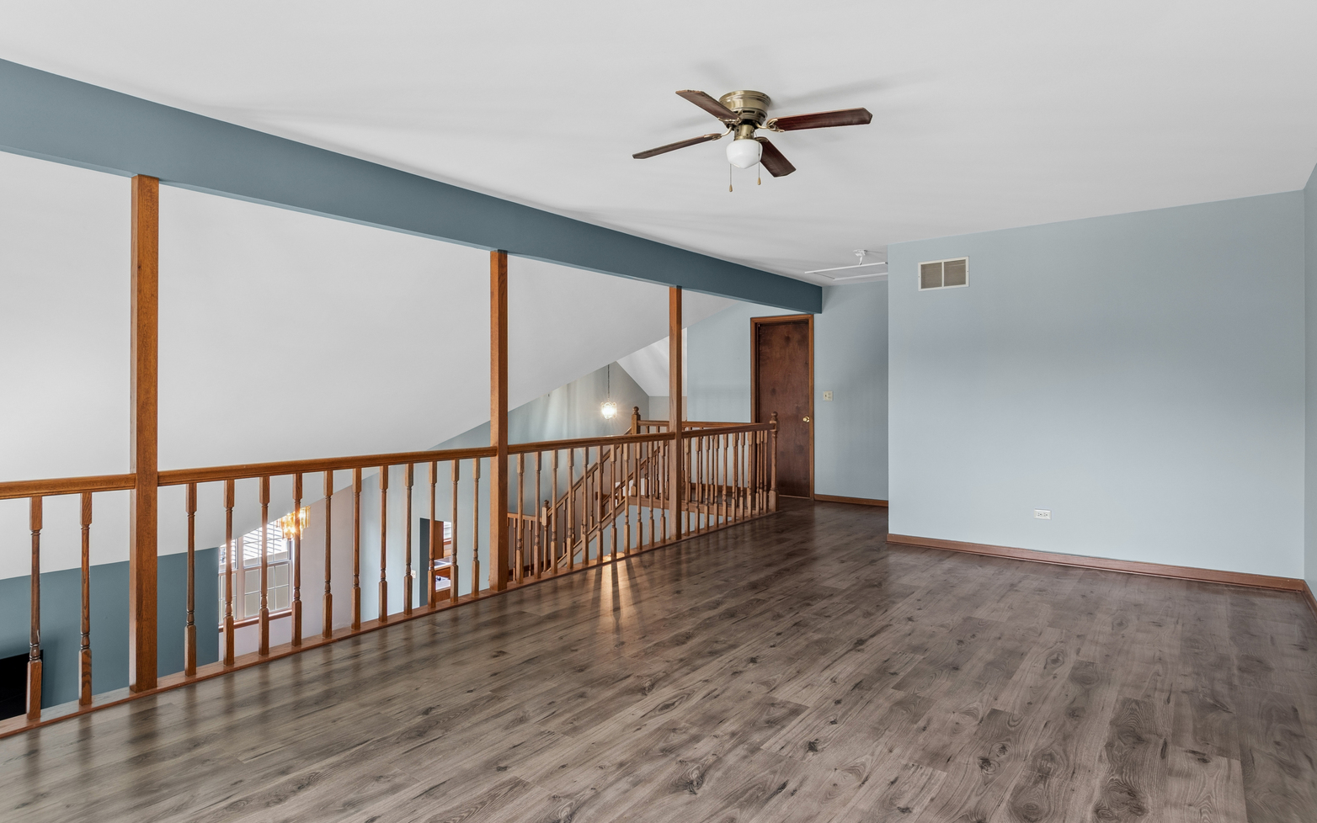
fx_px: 682
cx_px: 671
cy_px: 386
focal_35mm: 19
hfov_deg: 88.0
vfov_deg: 62.2
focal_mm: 12
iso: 250
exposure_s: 1/13
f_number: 8
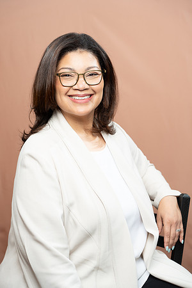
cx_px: 96
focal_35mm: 71
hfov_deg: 19.2
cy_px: 144
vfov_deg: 28.5
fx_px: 568
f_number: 4
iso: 320
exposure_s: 1/160
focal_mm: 71
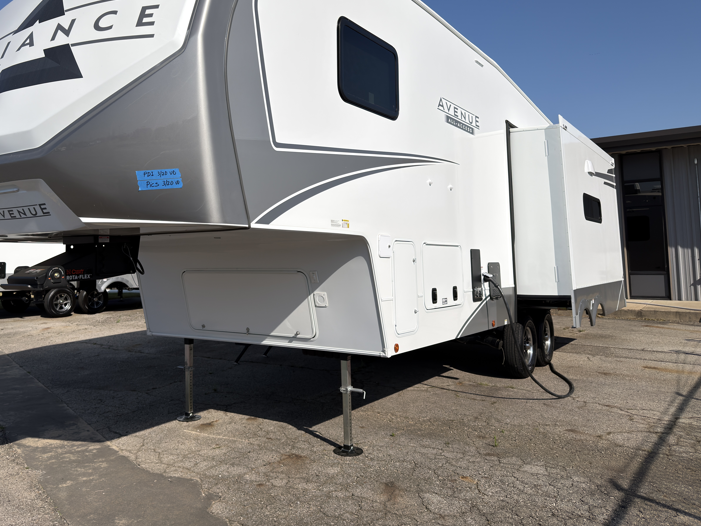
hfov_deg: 59.3
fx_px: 608
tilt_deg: +5.1
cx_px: 268
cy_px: 200
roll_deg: +1.2
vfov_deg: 46.4
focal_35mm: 30
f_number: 1.78
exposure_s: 1/10417
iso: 64
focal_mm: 6.76
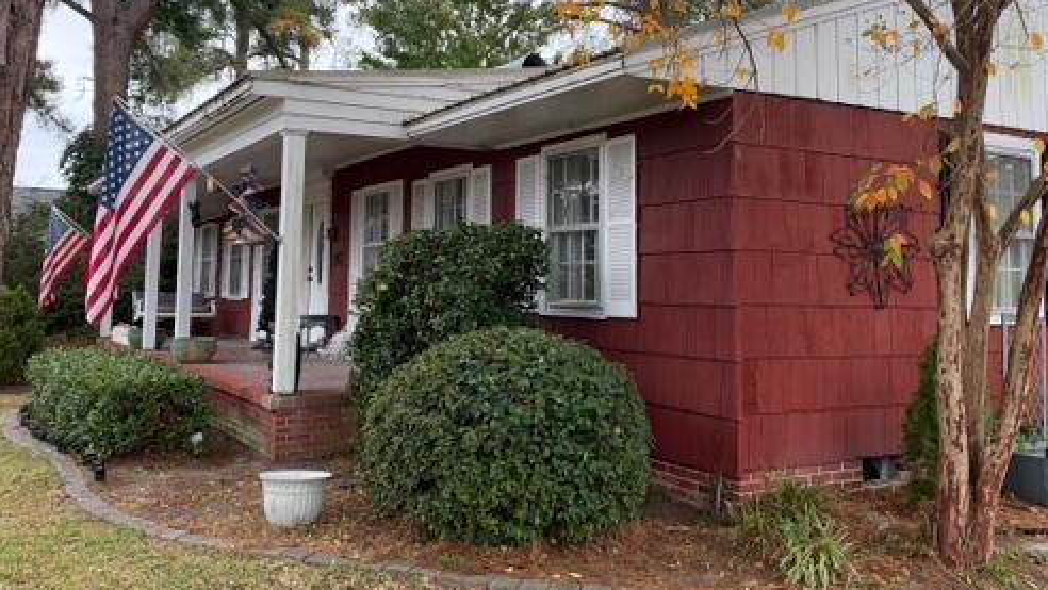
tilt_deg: +6.1
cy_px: 196
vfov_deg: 34.4
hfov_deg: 58.0
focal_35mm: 34
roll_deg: -0.8
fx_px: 945
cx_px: 543
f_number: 1.8
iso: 80
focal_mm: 6.93
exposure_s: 1/411
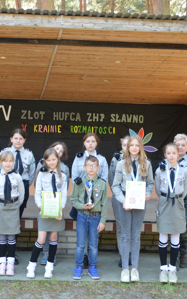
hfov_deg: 18.7
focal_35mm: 69
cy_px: 150
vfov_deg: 29.8
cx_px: 43
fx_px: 563
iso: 400
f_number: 5
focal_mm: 30
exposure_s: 1/100
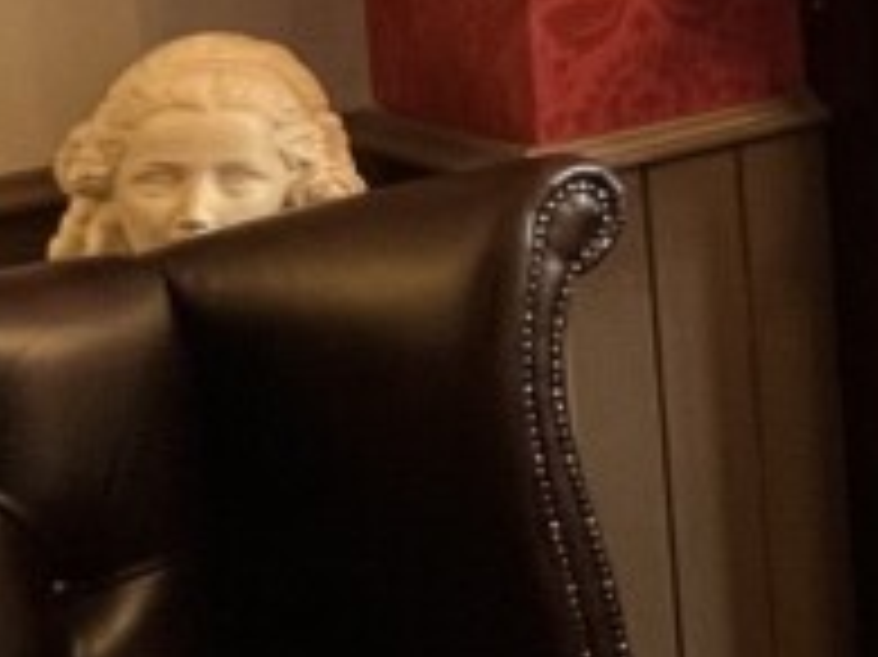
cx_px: 1900
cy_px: -180
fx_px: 2028
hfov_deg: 16.4
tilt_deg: -5.4
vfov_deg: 17.4
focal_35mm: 80
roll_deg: +0.9
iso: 250
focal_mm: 1.57
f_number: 1.8
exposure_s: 1/100
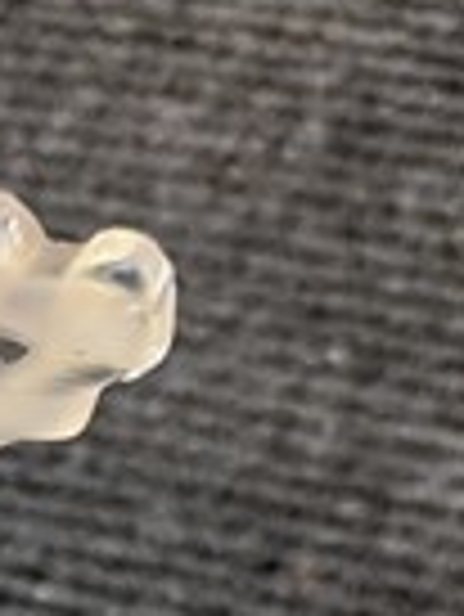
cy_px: 836
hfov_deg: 19.5
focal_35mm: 70
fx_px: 1249
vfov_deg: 23.8
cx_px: -133
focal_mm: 6.81
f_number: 1.85
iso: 443
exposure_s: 1/33.3
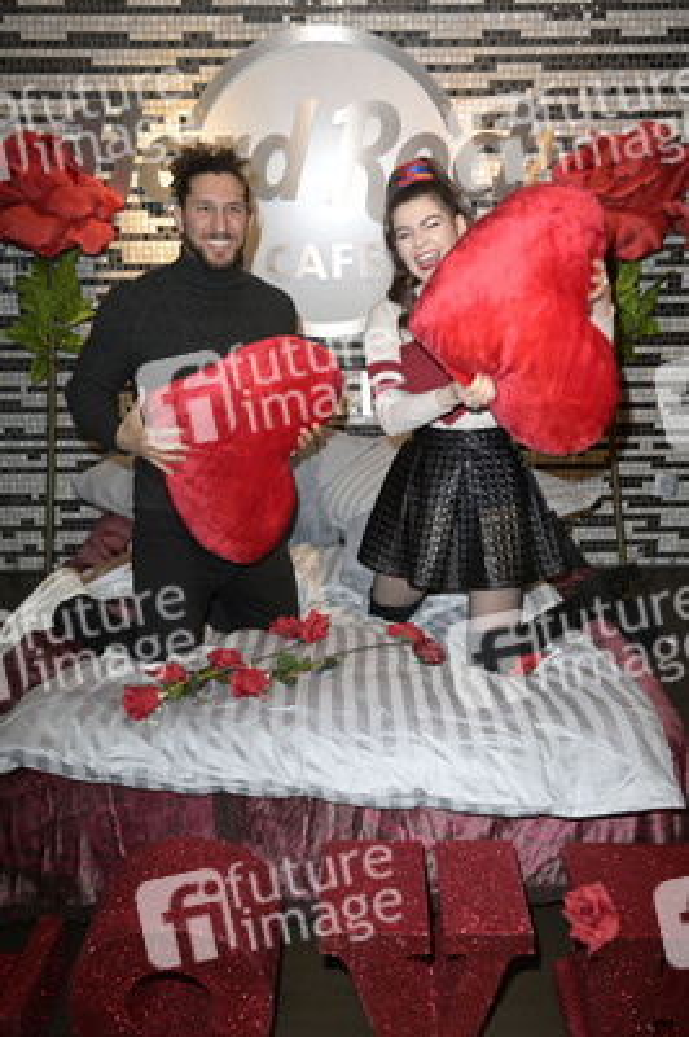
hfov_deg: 38.8
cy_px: 518
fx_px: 978
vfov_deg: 55.8
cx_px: 344
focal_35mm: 34
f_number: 5.6
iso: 3200
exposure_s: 1/160
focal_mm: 34
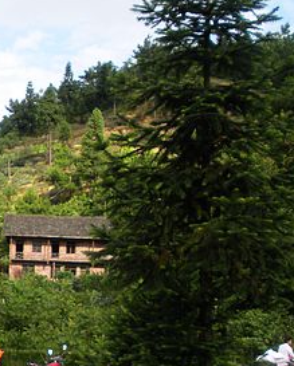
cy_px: 265
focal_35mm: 92
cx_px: -52
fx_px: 999
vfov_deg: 20.7
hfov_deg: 16.1
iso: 64
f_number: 3.5
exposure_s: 1/268
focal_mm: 6.3
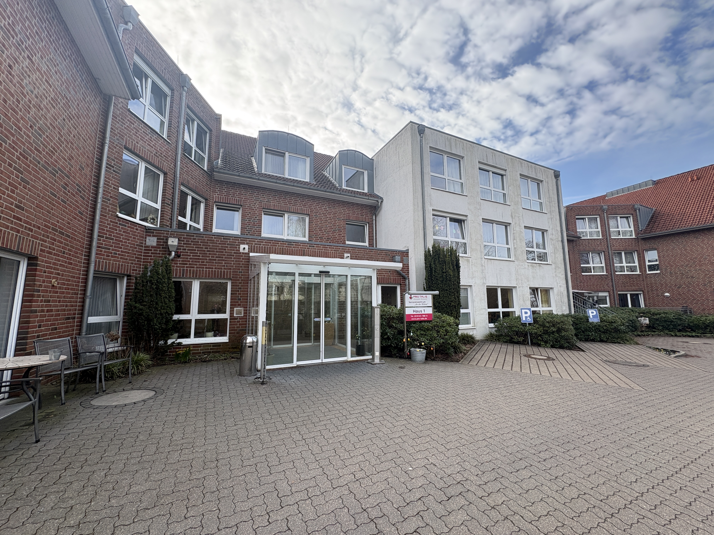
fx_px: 289
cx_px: 357
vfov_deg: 85.7
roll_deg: -0.3
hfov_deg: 102.1
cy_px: 268
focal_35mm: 14
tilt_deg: +8.5
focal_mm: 2.22
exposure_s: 1/440
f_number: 2.2
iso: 40
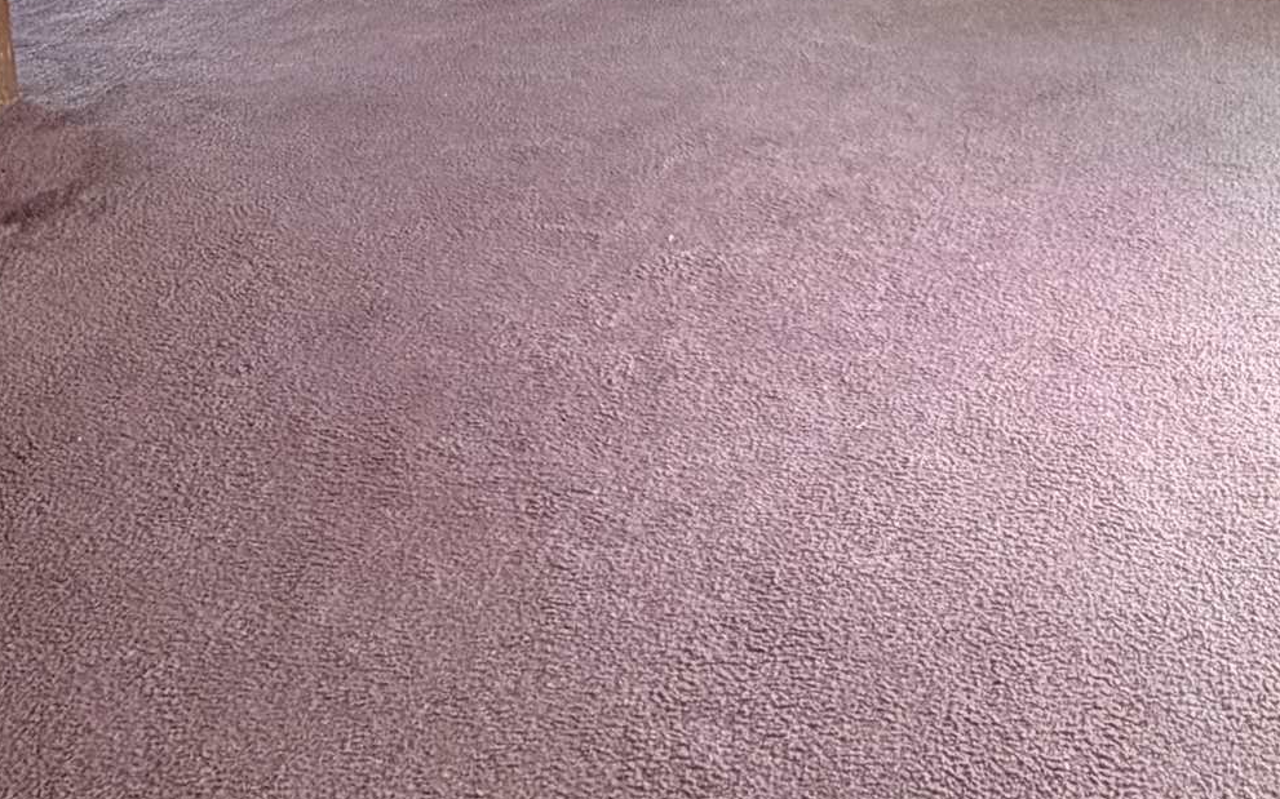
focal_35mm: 46
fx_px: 1604
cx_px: 1036
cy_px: -391
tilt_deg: -6.8
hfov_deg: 41.5
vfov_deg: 22.9
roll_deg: +1.5
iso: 160
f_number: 2.2
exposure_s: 1/60
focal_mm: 2.22
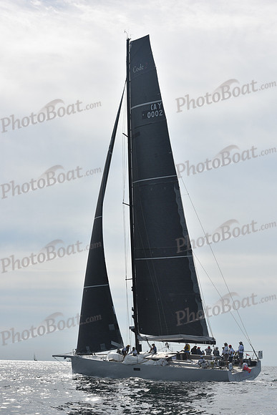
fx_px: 807
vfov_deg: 28.8
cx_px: 138
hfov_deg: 19.5
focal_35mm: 70
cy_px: 208
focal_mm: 70
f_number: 10
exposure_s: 1/1250
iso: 320
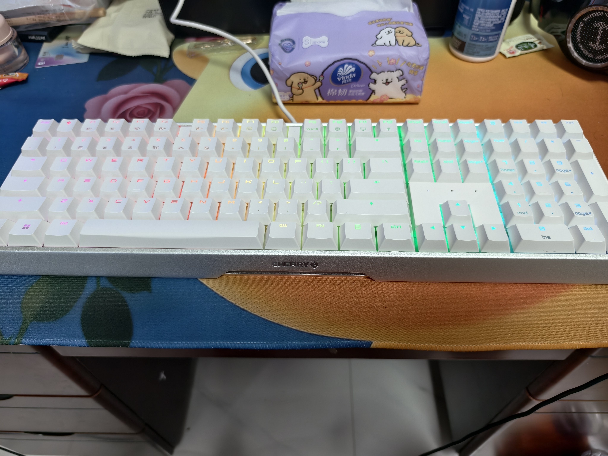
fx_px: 404
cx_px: 304
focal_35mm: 23
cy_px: 228
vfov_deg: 58.9
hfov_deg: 73.9
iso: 244
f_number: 1.57
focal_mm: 5.6
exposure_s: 1/100
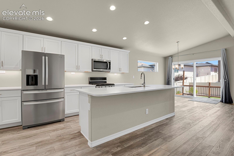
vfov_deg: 70.4
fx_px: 110
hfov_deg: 93.3
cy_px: 78
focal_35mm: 17
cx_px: 117
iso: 250
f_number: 8
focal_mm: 17
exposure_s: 1/1.25
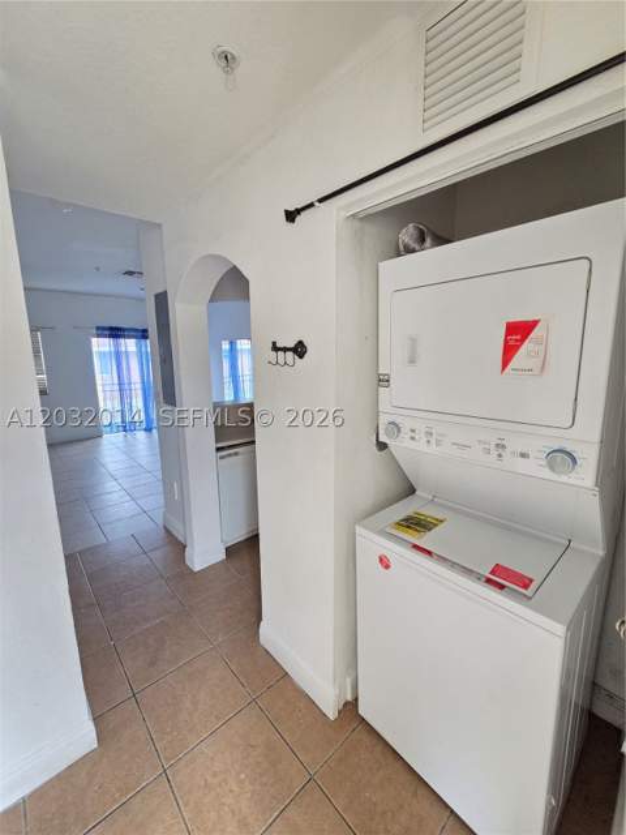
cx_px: 313
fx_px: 313
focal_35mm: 13
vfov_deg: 106.2
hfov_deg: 89.9
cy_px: 418
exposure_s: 1/120
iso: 250
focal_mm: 2.2
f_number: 2.2
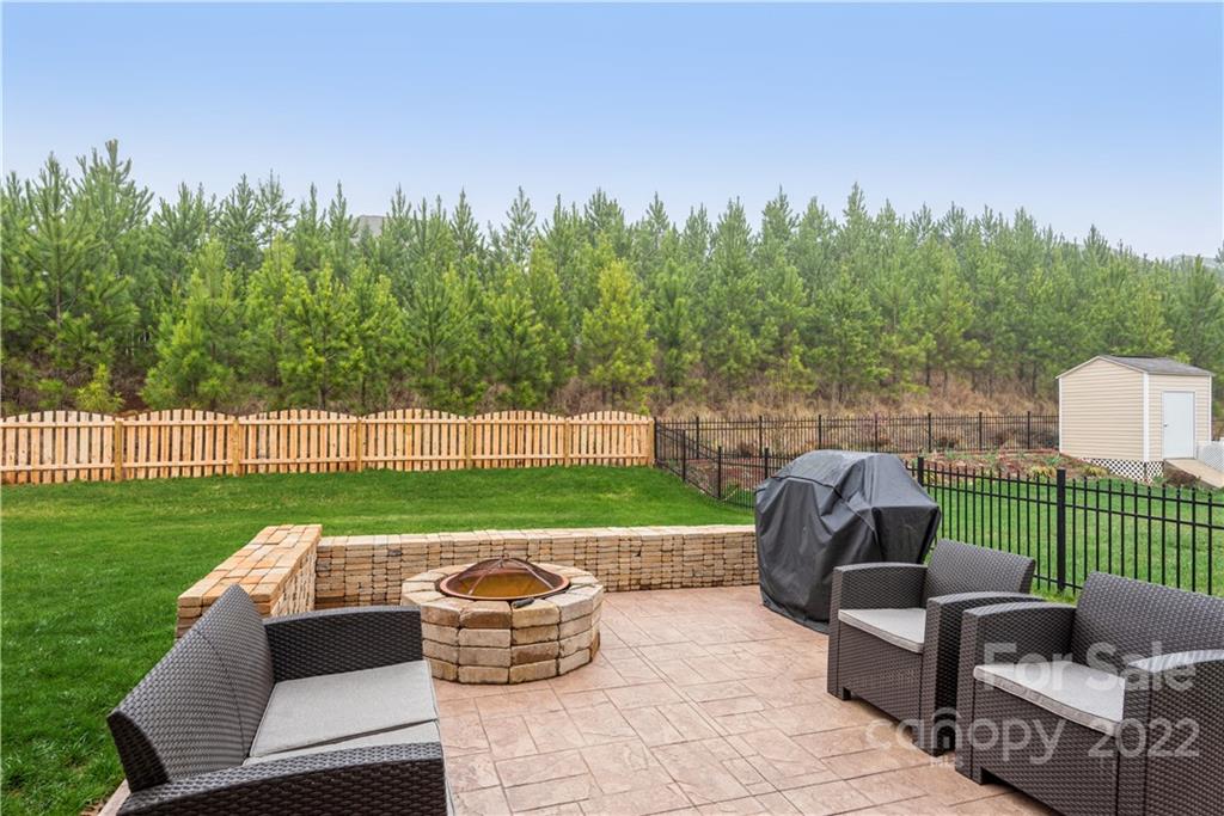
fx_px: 646
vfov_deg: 64.6
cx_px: 612
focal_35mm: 19
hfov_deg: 86.9
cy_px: 408
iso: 100
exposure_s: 1/40
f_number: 9
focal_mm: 19
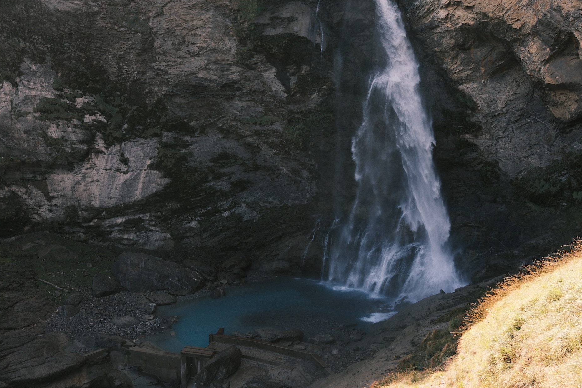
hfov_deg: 53.1
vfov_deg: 36.9
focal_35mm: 36
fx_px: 582
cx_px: 295
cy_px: 192
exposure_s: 1/250
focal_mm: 23
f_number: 8
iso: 800
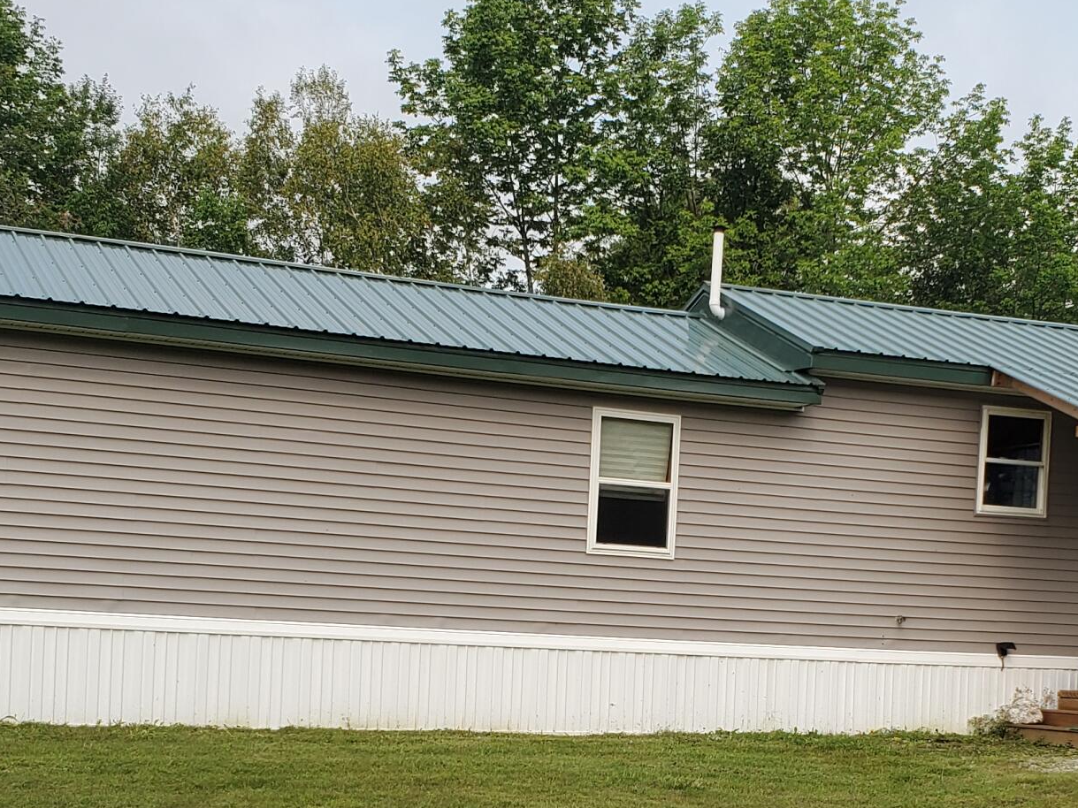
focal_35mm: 64
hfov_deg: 30.2
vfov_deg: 22.5
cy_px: 678
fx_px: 1993
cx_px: 630
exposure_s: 1/1133
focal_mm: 4.3
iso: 50
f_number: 2.4
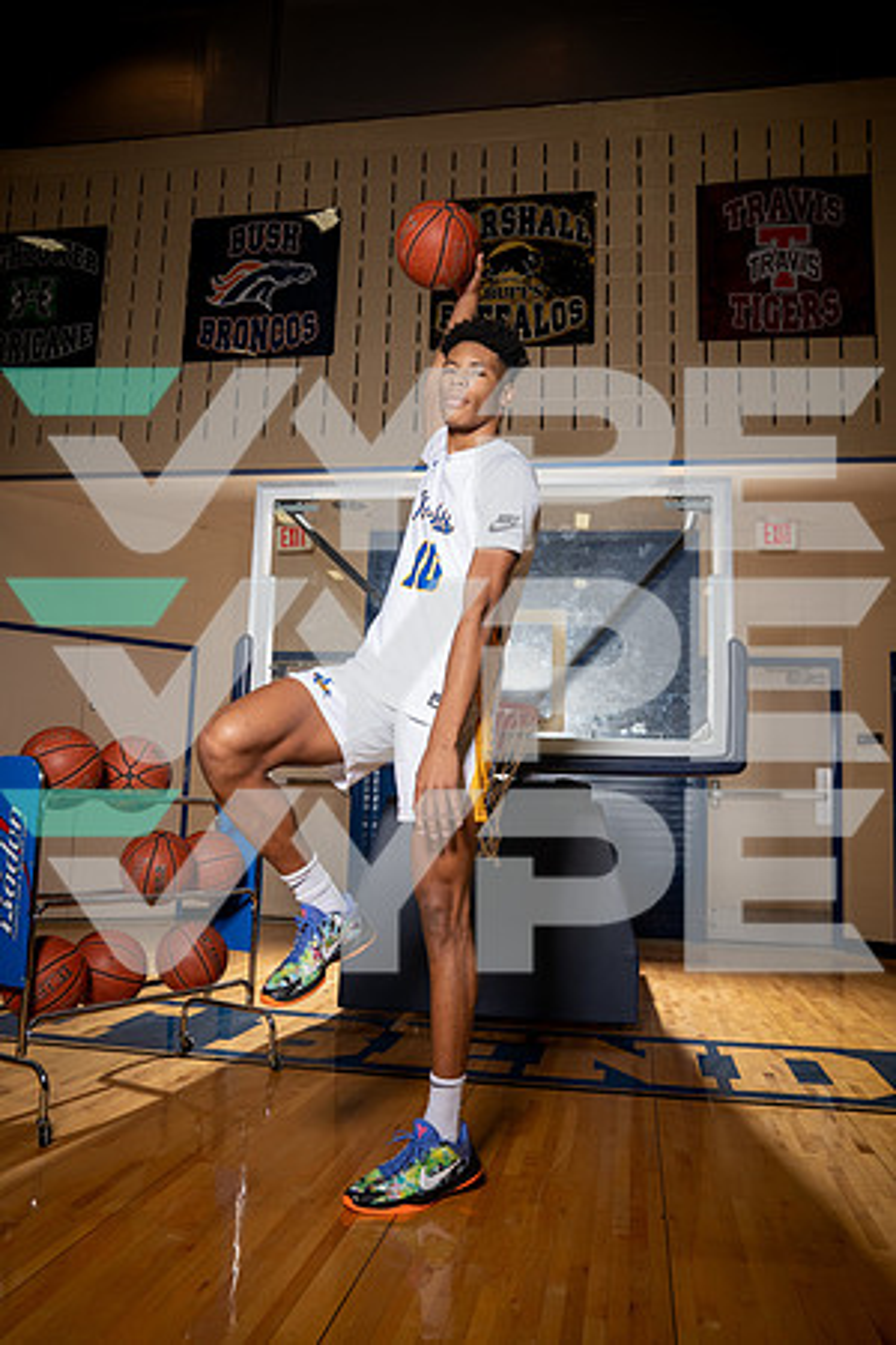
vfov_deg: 65.5
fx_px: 1045
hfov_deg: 46.4
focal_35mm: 28
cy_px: 672
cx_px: 448
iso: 640
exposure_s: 1/250
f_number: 8
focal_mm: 28
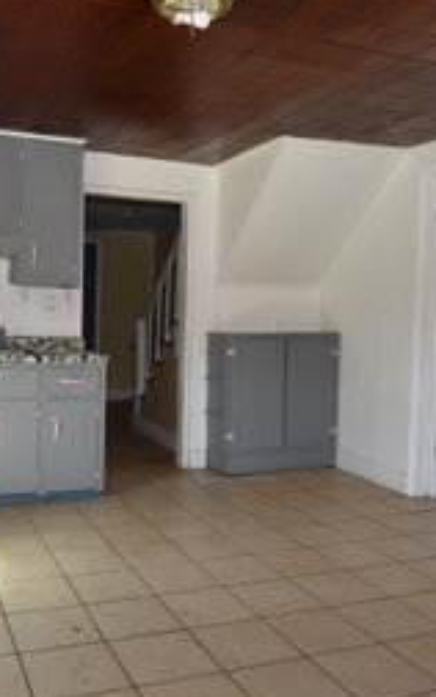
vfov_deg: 55.3
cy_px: 365
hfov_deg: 35.9
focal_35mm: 35
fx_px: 666
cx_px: 143
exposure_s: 1/125
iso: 400
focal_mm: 17
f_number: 5.6
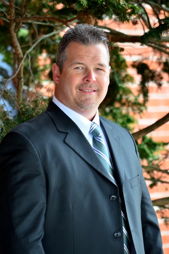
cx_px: 84
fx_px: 2970
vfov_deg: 4.9
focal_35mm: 420
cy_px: 127
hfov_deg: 3.3
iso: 900
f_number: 5.6
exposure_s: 1/125
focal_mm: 280
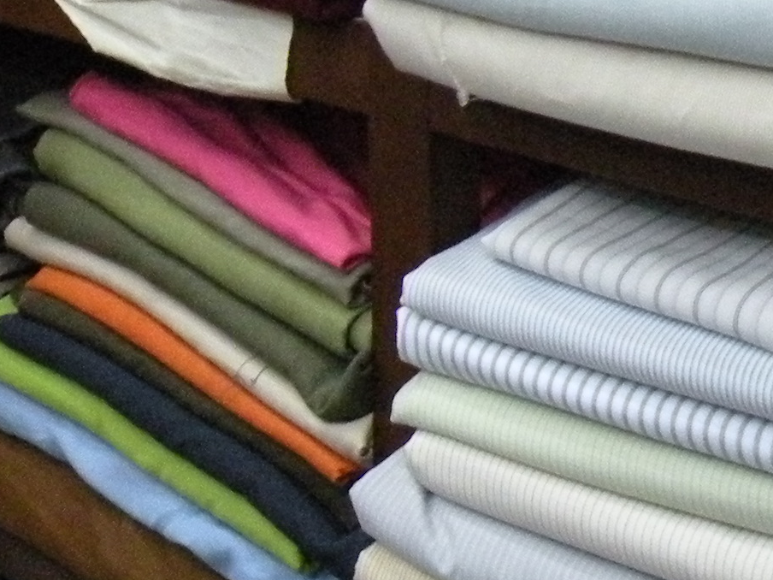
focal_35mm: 109
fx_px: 2434
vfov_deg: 13.3
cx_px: -44
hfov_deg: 17.5
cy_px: -89
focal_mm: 4.7
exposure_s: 1/22
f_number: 2.8
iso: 400
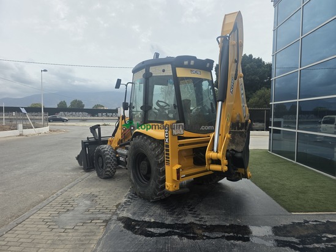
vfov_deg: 58.9
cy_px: 126
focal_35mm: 23
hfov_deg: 73.9
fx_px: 223
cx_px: 168
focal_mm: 6.3
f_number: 1.7
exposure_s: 1/7333
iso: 80
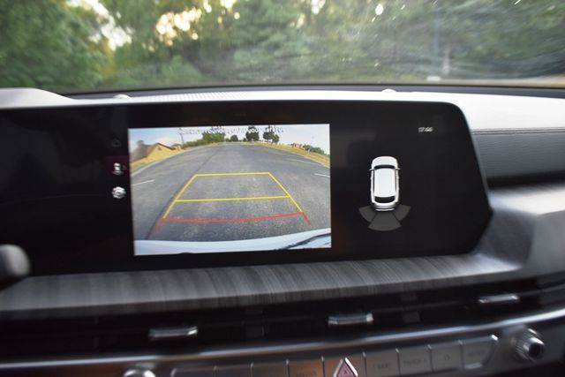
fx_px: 518
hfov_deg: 57.2
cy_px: 188
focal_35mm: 33
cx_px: 282
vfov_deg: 40.0
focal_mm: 22
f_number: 3.8
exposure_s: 1/250
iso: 500
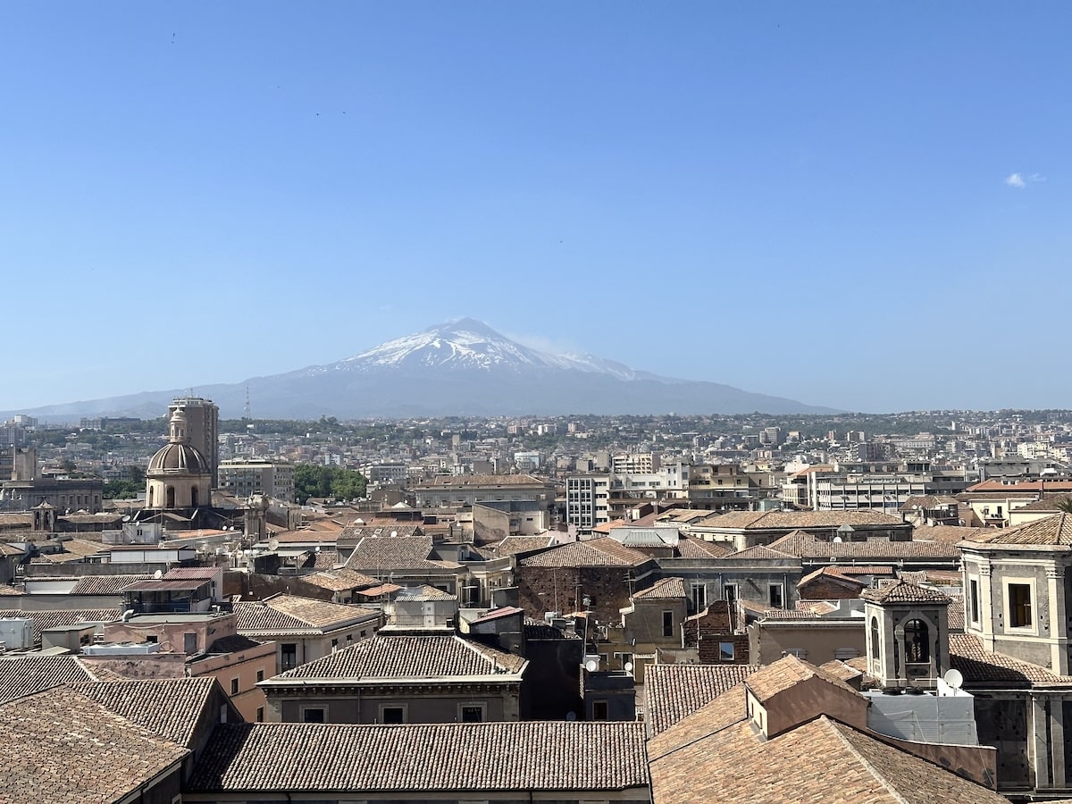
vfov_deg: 30.3
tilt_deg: +3.1
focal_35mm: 48
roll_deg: +0.3
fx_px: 1486
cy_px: 402
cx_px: 536
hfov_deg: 39.7
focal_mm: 6.86
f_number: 1.78
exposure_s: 1/4785
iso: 64
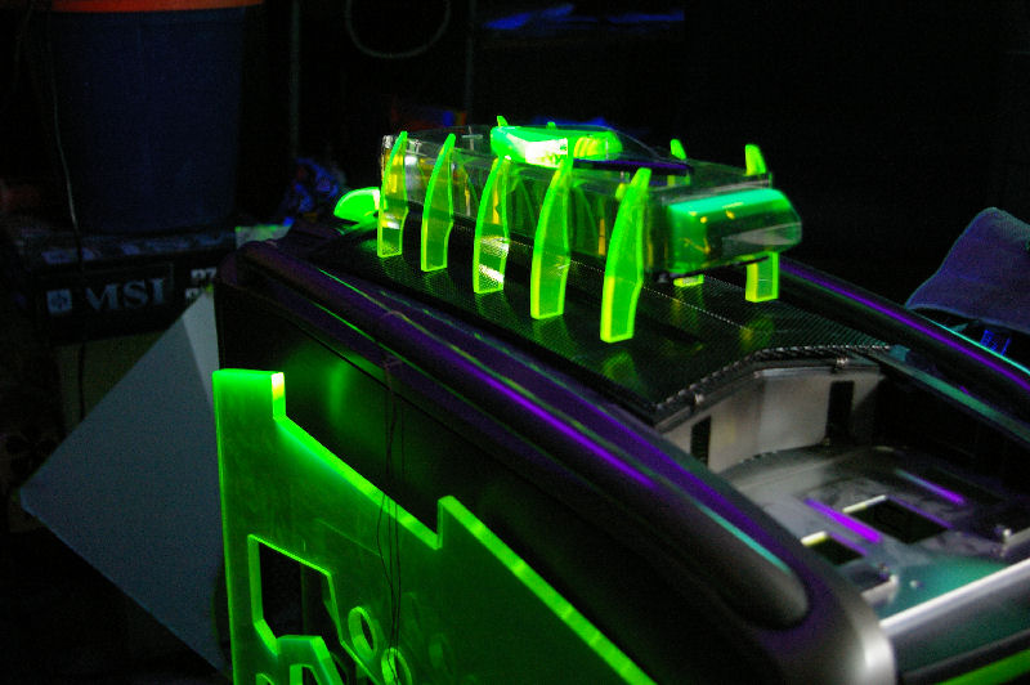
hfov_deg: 46.4
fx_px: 1201
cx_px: 515
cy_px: 342
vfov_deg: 31.8
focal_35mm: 42
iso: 800
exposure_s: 1/2
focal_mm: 28
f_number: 4
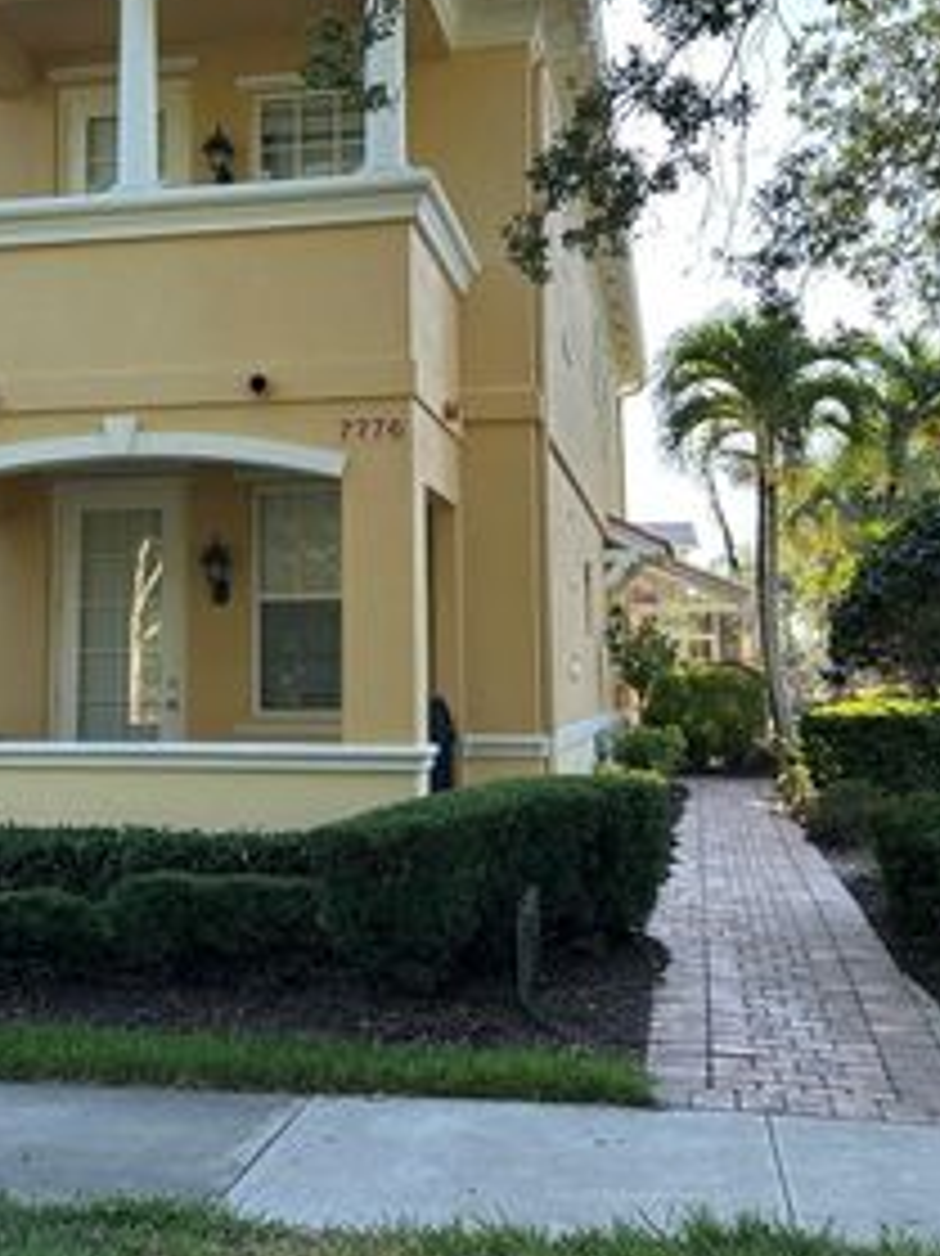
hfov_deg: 33.1
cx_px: 279
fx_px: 1558
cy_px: 484
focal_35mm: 43
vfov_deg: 43.6
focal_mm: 6.86
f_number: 1.78
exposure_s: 1/918
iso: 80
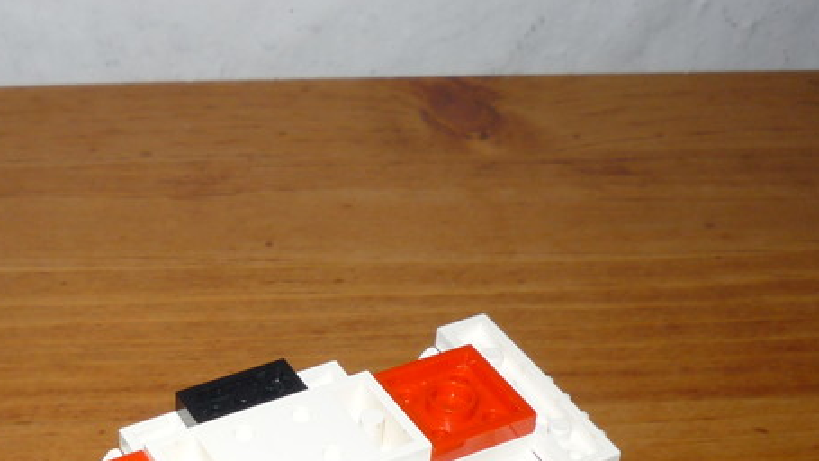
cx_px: 239
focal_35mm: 69
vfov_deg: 16.7
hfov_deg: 30.2
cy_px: 556
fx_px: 1499
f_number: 4
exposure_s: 1/30
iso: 100
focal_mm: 5.2
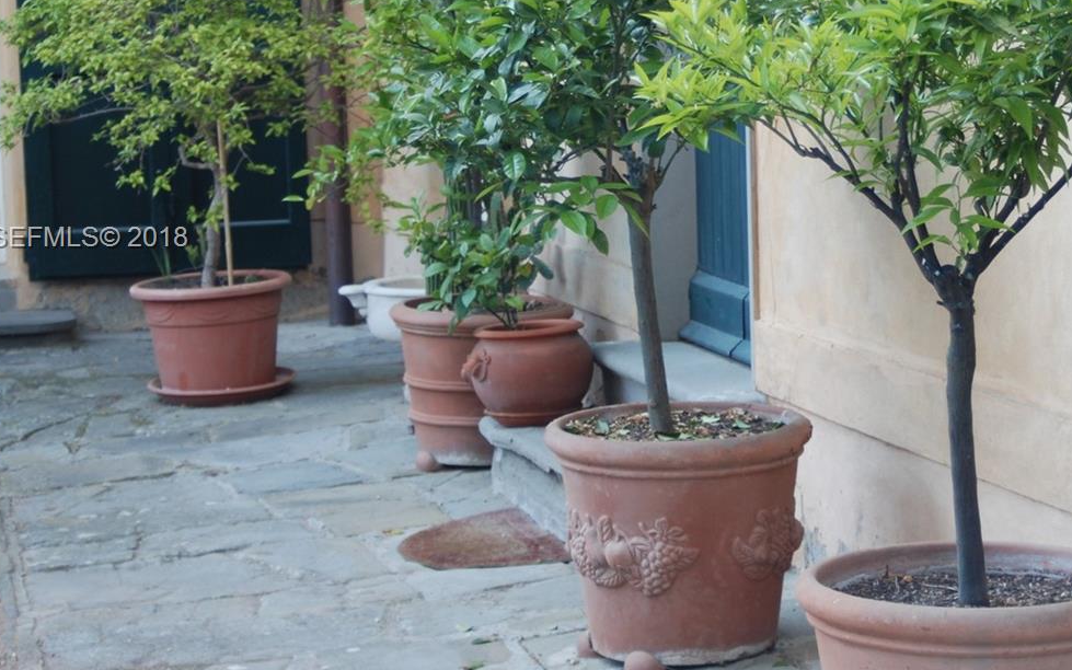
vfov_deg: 13.1
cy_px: 240
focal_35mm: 100
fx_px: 2922
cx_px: 719
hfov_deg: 20.7
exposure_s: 1/50
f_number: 4
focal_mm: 40
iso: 200
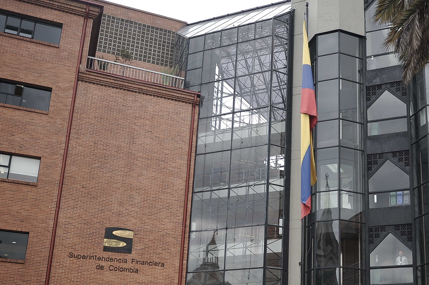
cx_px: 306
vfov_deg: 27.6
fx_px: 572
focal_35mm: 48
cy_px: 217
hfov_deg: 40.3
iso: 400
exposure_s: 1/500
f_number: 2.8
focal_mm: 28
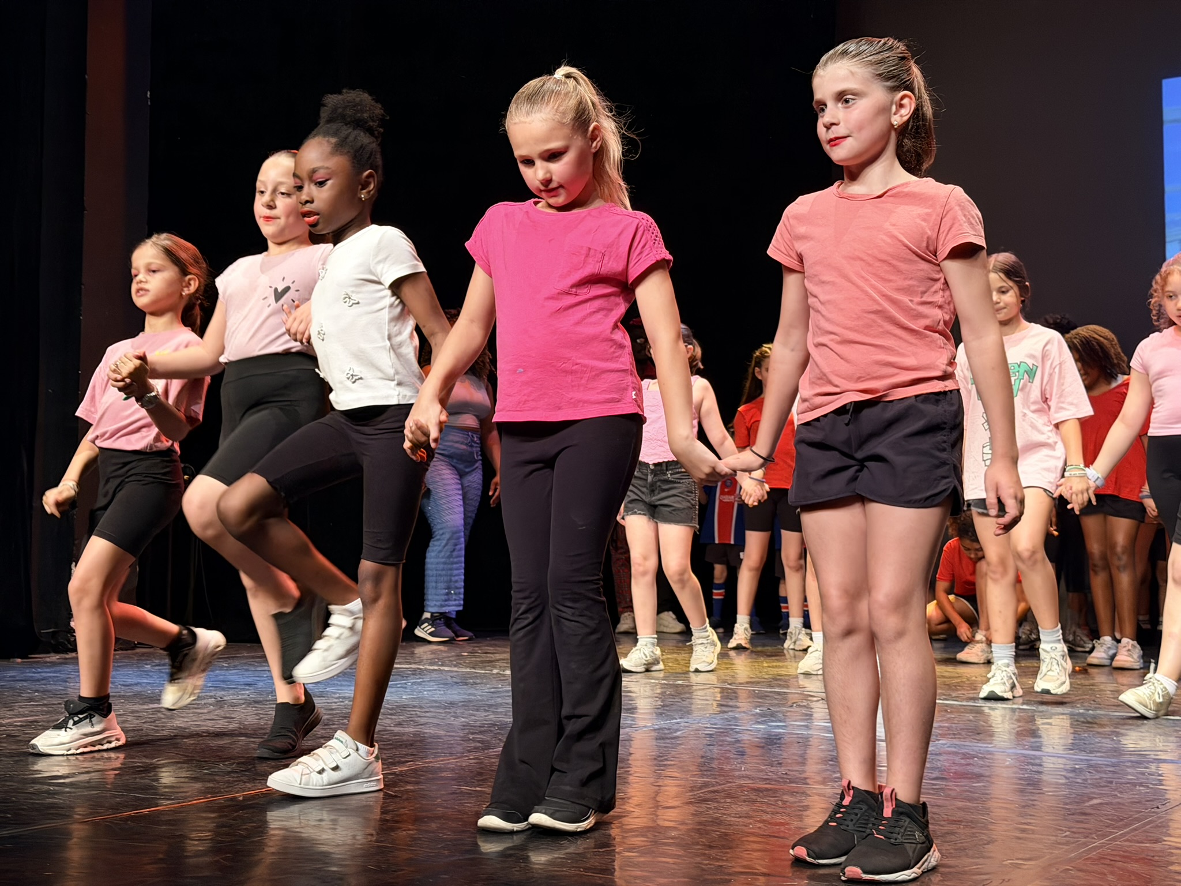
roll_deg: -2.3
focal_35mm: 48
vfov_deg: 30.3
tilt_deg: +3.8
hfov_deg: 39.7
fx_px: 1638
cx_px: 590
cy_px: 443
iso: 125
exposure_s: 1/60
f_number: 1.78
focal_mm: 6.76
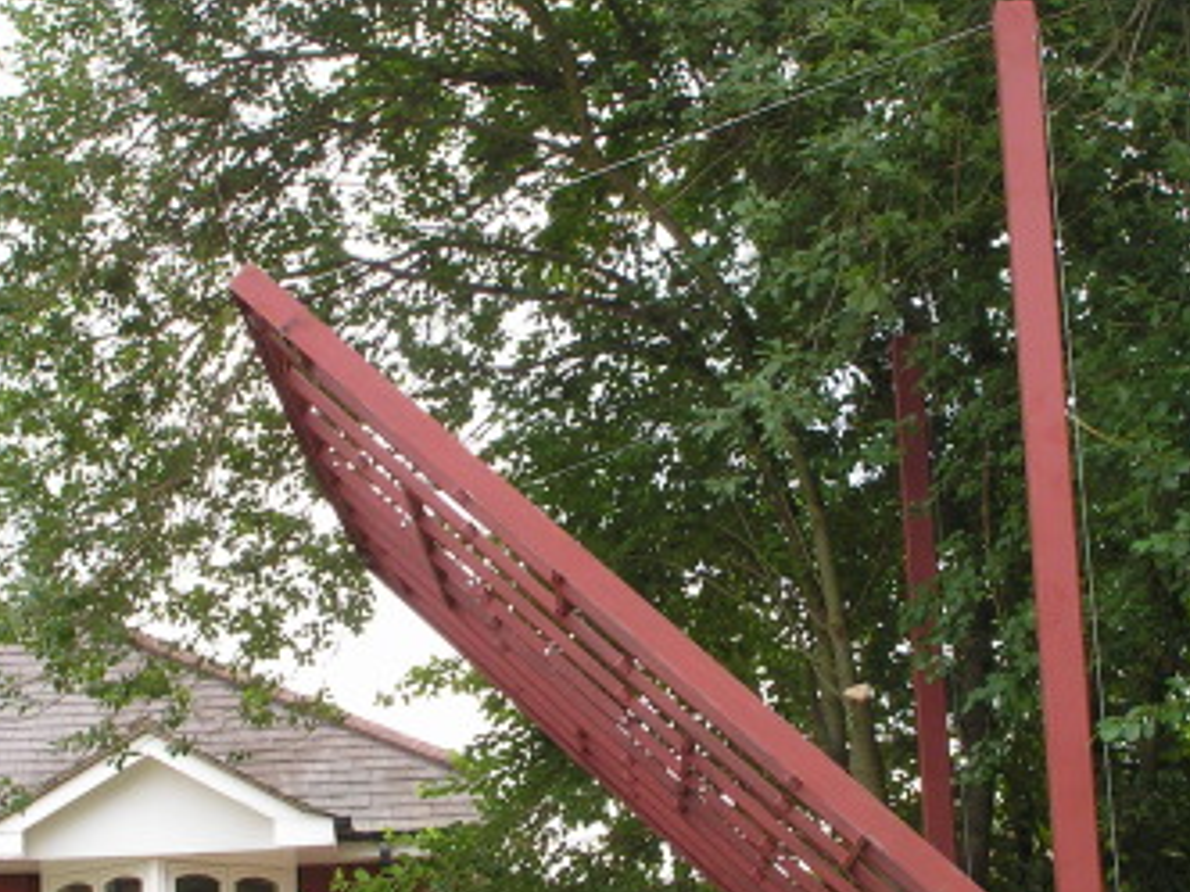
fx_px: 3128
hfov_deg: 21.5
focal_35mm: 91
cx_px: 631
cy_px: 570
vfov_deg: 16.2
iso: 50
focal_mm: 9.9
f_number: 5.6
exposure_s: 1/60
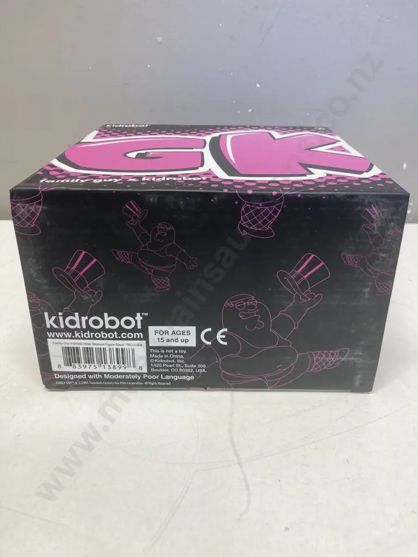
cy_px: 278
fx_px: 451
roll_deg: +0.2
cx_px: 209
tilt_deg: -25.1
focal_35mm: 28
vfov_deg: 63.4
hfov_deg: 49.7
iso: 64
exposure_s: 1/50
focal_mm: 3.99
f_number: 1.8
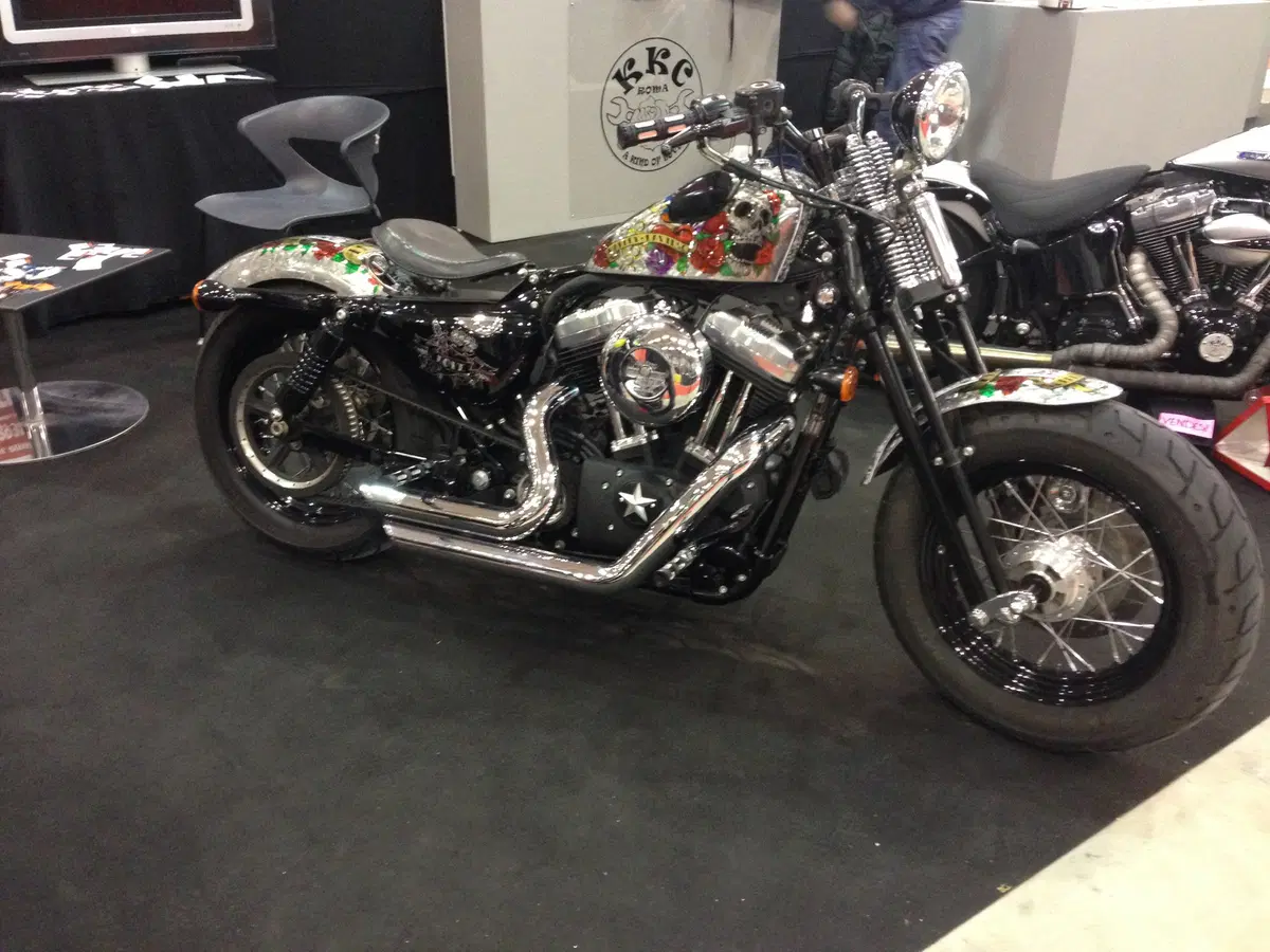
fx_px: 1211
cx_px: 635
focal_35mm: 33
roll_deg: +0.6
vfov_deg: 42.9
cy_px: 476
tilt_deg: -27.9
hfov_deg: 55.4
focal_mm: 4.12
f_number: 2.4
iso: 400
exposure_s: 1/15
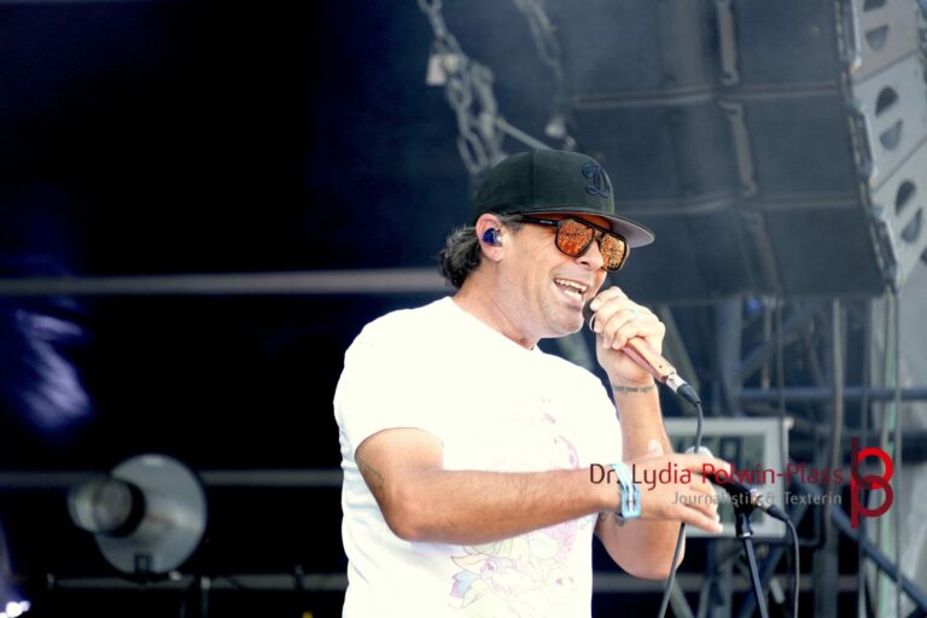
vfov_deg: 4.9
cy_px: 309
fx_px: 7261
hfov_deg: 7.3
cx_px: 464
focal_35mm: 282
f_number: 6.3
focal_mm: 188
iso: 1600
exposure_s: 1/320
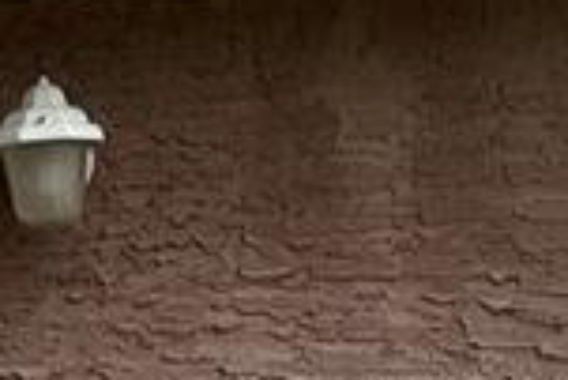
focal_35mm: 169
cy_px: 406
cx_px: -692
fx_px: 2669
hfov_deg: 10.7
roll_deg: -0.5
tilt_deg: +3.2
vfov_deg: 8.1
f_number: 1.78
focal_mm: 6.86
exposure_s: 1/3861
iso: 80
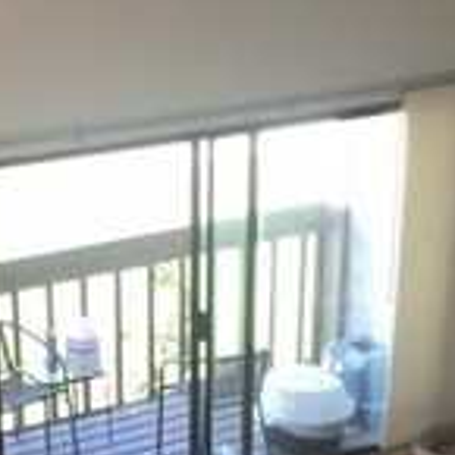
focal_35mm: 113
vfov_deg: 15.1
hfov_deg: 15.4
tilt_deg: -27.3
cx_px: 220
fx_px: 1680
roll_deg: -1.0
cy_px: 493
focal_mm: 4.15
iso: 32
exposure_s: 1/30
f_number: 2.2
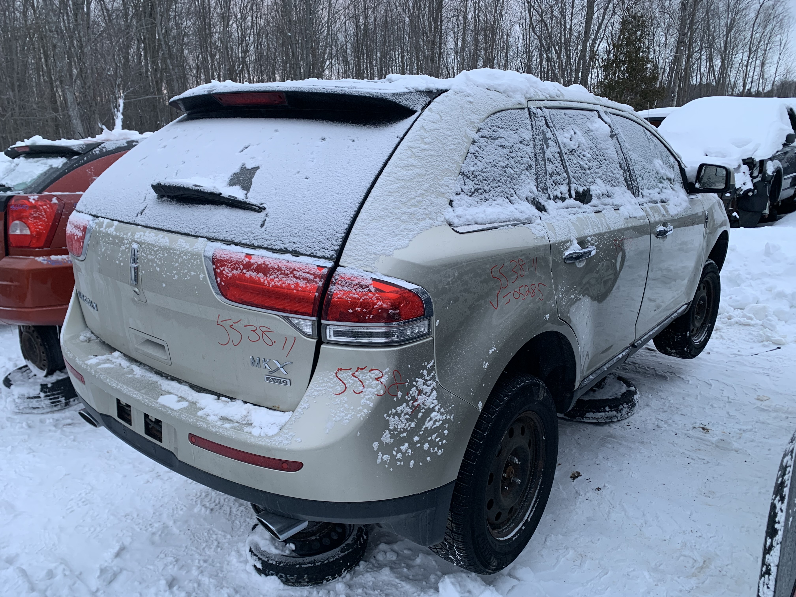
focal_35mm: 26
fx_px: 598
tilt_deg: -17.0
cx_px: 398
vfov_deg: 53.1
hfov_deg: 67.3
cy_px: 298
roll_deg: +1.5
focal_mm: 4.25
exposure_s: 1/121
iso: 64
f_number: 1.8
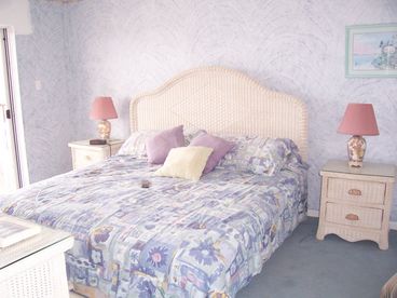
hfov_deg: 54.0
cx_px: 198
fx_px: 390
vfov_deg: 41.8
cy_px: 149
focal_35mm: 34
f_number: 2.7
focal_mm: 5.6
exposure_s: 1/60
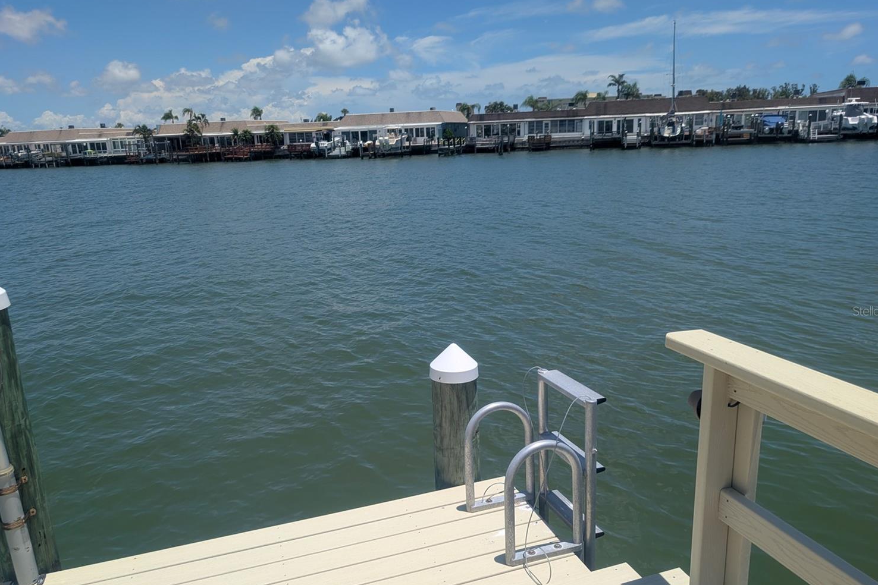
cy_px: 311
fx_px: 658
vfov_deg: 47.9
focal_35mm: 27
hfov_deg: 67.4
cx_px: 435
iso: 20
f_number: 1.68
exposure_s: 1/1764
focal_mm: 6.9
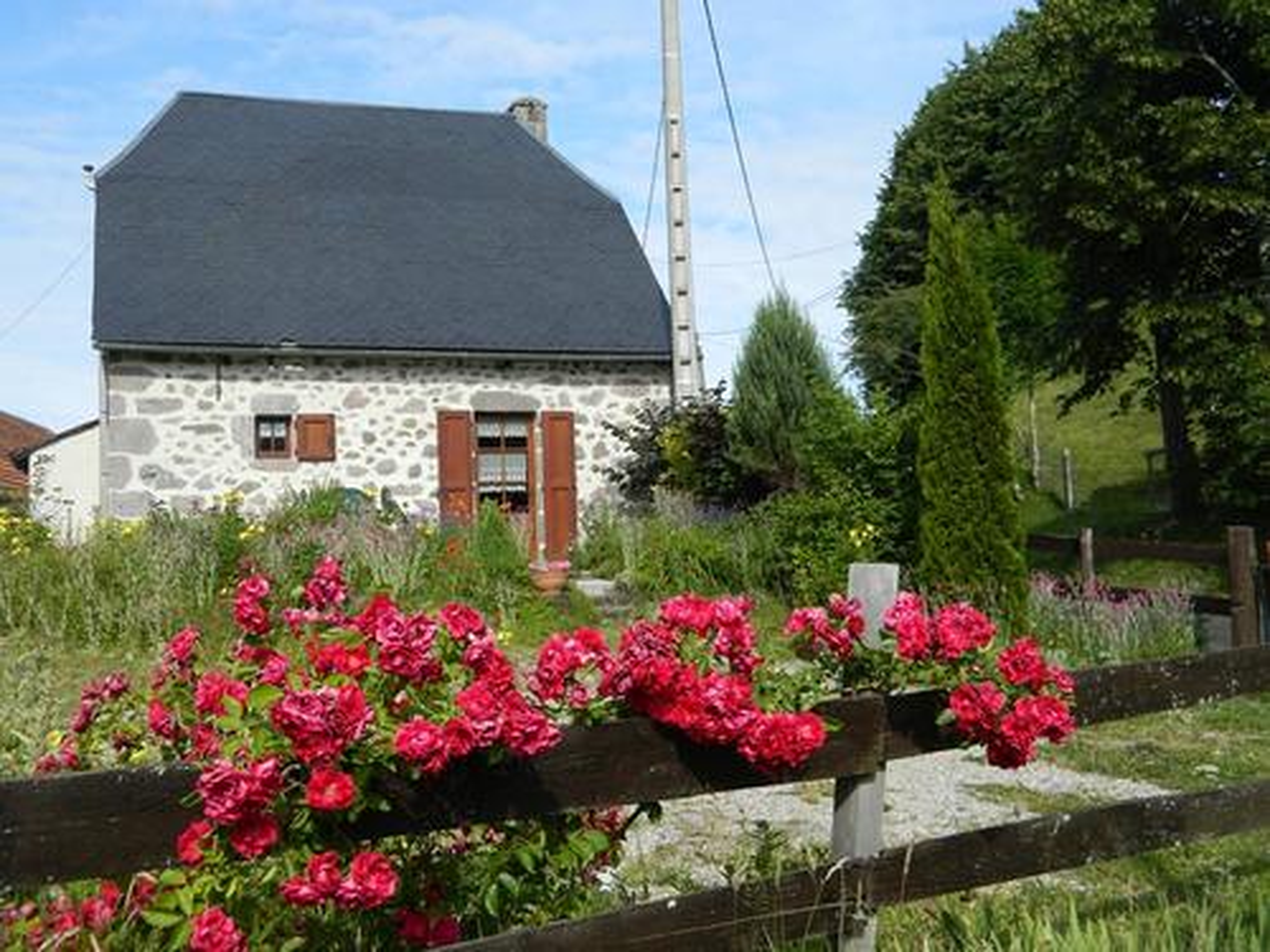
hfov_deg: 45.8
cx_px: 635
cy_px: 476
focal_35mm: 41
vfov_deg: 35.1
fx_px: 1504
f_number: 3.5
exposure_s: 1/800
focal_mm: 7.3
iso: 80
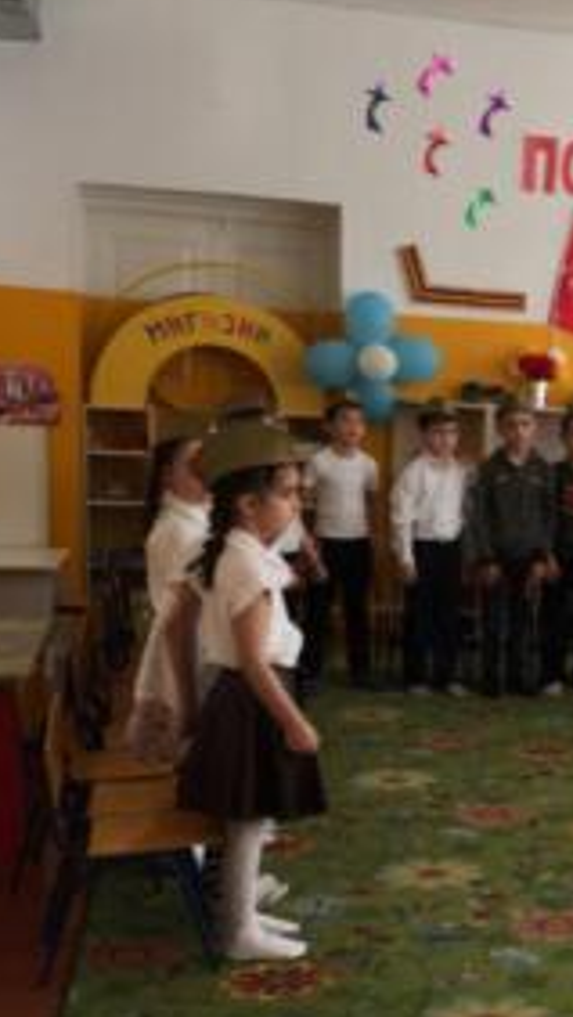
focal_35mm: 56
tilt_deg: -8.9
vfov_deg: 37.0
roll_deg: -2.4
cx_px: 757
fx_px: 1510
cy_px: 618
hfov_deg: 19.7
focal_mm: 4.15
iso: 32
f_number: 2.2
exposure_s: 1/50
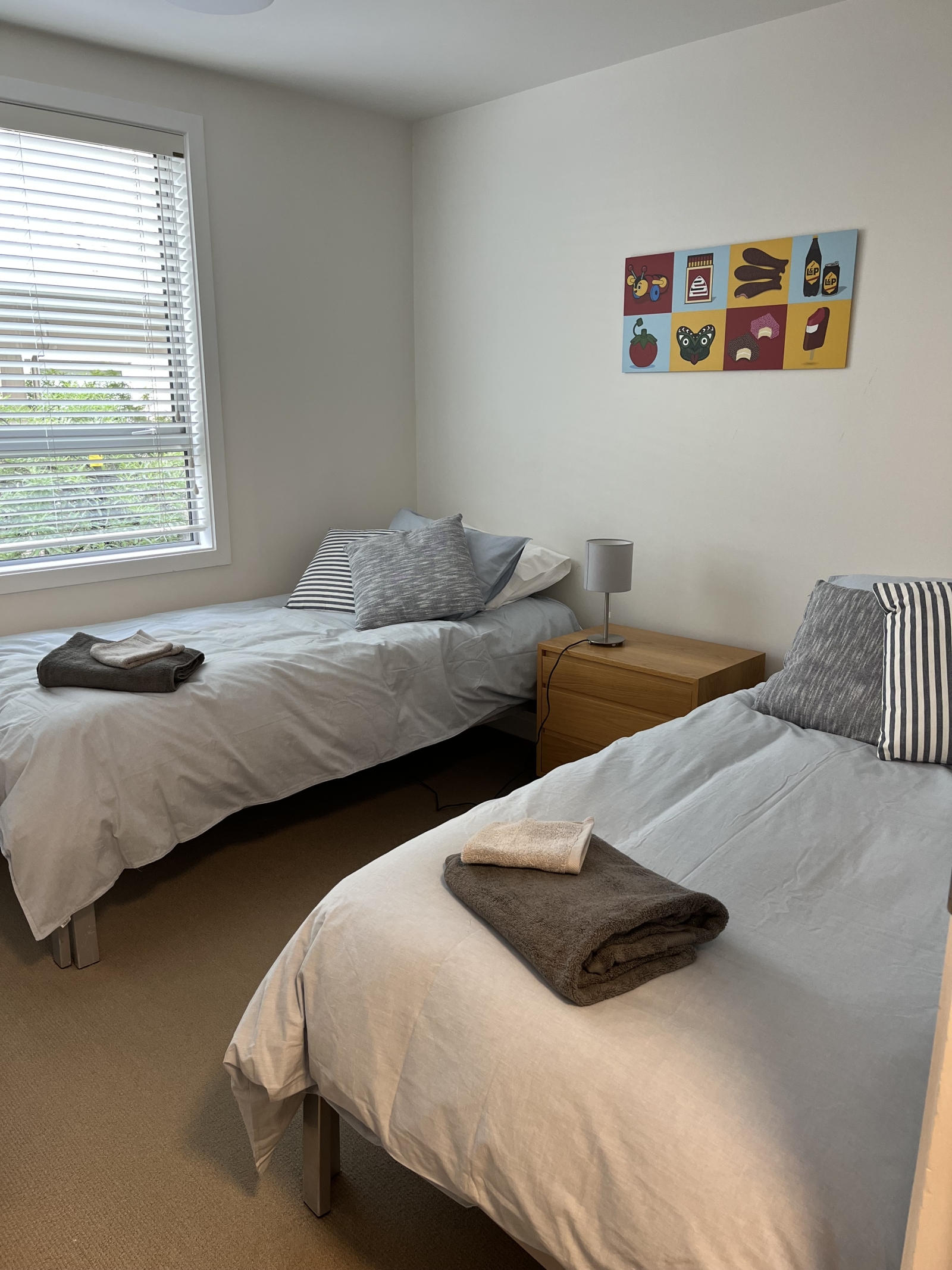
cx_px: 476
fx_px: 953
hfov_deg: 53.1
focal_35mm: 26
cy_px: 635
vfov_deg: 67.3
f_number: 1.6
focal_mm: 5.1
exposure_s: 1/100
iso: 125
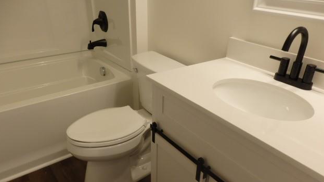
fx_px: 240
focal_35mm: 28
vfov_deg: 41.1
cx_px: 163
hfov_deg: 67.9
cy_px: 115
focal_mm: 4.5
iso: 100
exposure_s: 1/30
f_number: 3
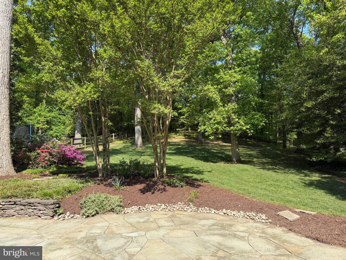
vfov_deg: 56.8
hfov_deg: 71.6
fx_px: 240
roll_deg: +1.8
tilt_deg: +4.1
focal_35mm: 24
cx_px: 173
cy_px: 130
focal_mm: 6.76
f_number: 1.78
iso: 80
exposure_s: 1/1689
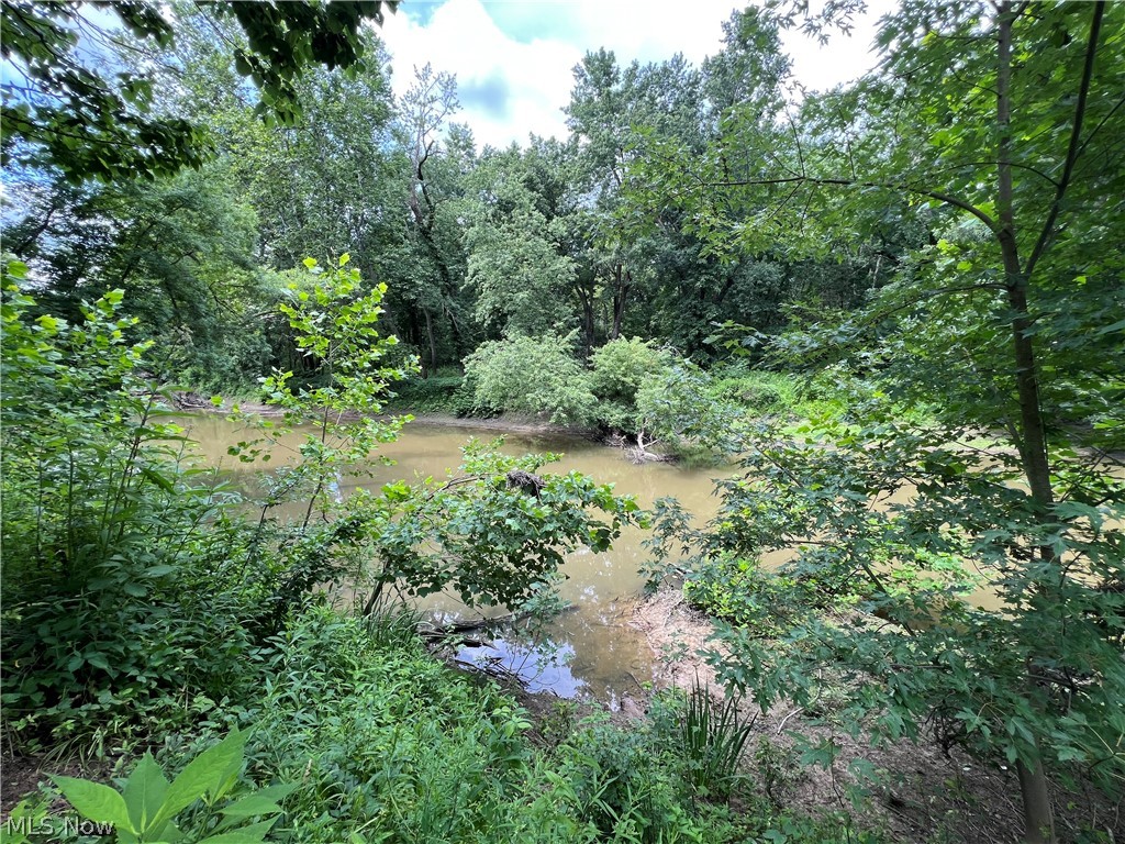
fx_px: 422
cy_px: 422
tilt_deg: -8.1
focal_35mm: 13
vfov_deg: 89.9
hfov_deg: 106.2
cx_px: 562
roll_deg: +0.0
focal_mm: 1.57
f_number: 1.8
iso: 32
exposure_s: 1/173
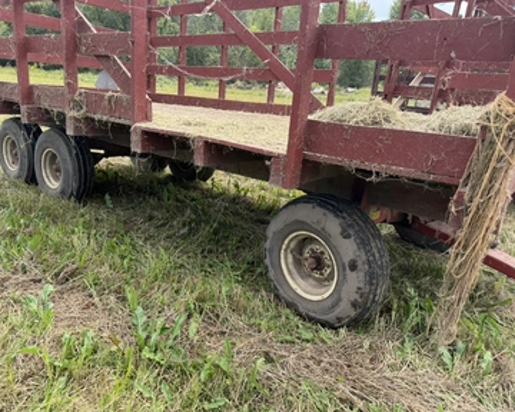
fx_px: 396
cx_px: 243
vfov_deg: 54.9
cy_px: 206
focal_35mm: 26
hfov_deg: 66.0
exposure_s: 1/1437
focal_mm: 6.76
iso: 100
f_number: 1.78
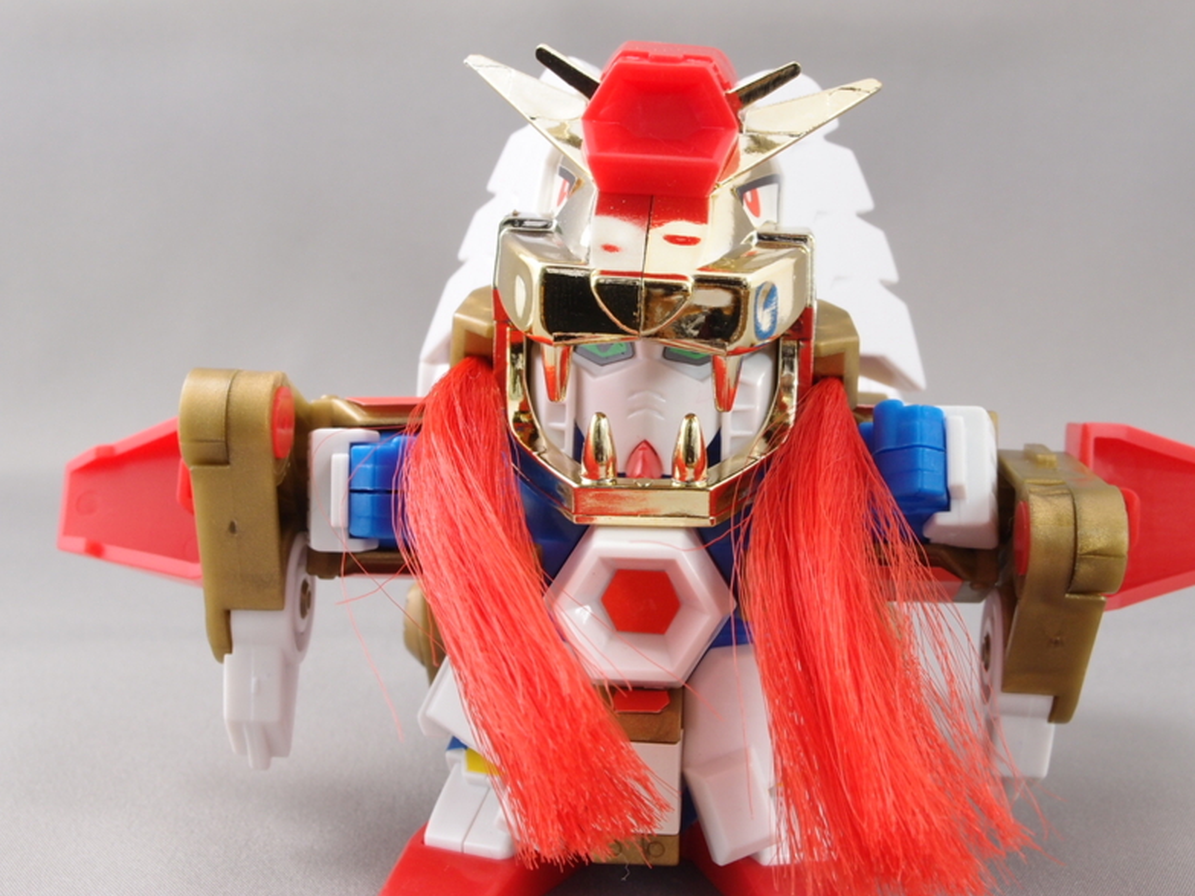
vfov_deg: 30.9
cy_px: 456
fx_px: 1622
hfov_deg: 40.4
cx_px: 594
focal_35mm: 47
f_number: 6.3
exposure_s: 1
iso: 100
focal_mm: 9.87
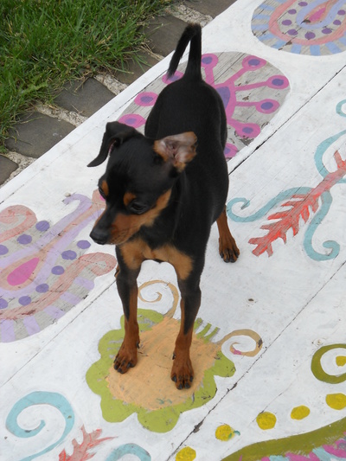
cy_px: 230
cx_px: 173
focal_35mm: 90
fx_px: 1199
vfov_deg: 21.8
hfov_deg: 16.4
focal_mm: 14.9
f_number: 4.8
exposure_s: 1/320
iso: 80
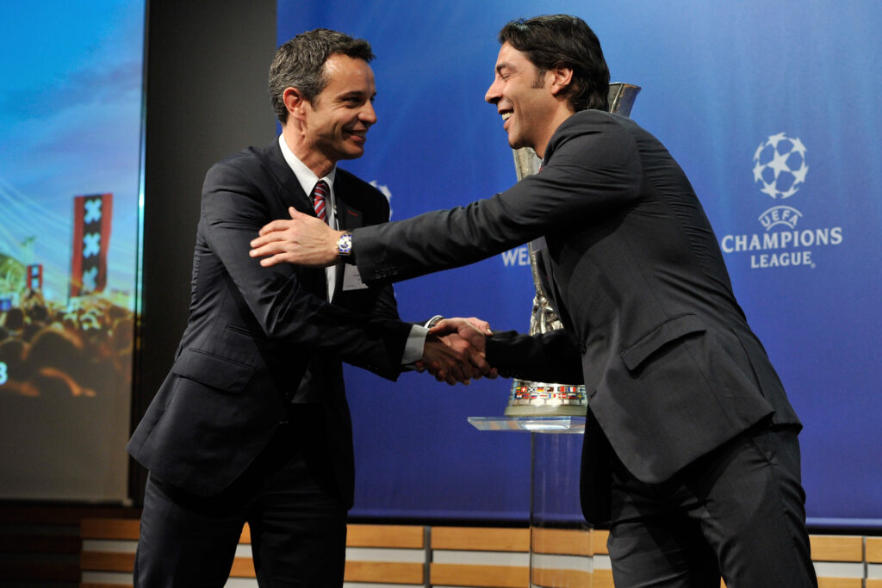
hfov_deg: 28.8
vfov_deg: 19.5
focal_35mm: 70
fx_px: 1715
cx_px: 441
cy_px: 294
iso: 2000
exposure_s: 1/200
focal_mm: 70
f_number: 4
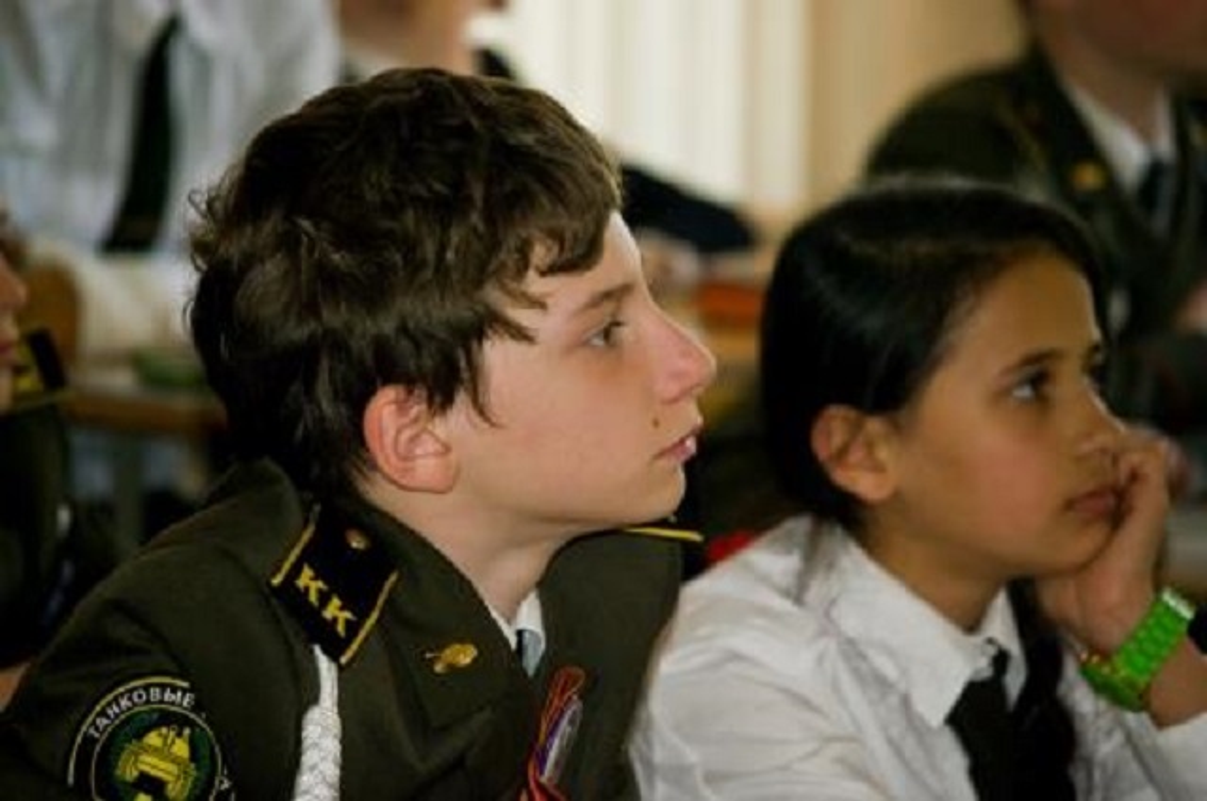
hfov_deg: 11.0
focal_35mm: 188
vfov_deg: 7.3
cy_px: 400
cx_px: 604
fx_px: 6278
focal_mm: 125
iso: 800
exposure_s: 1/125
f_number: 4.5
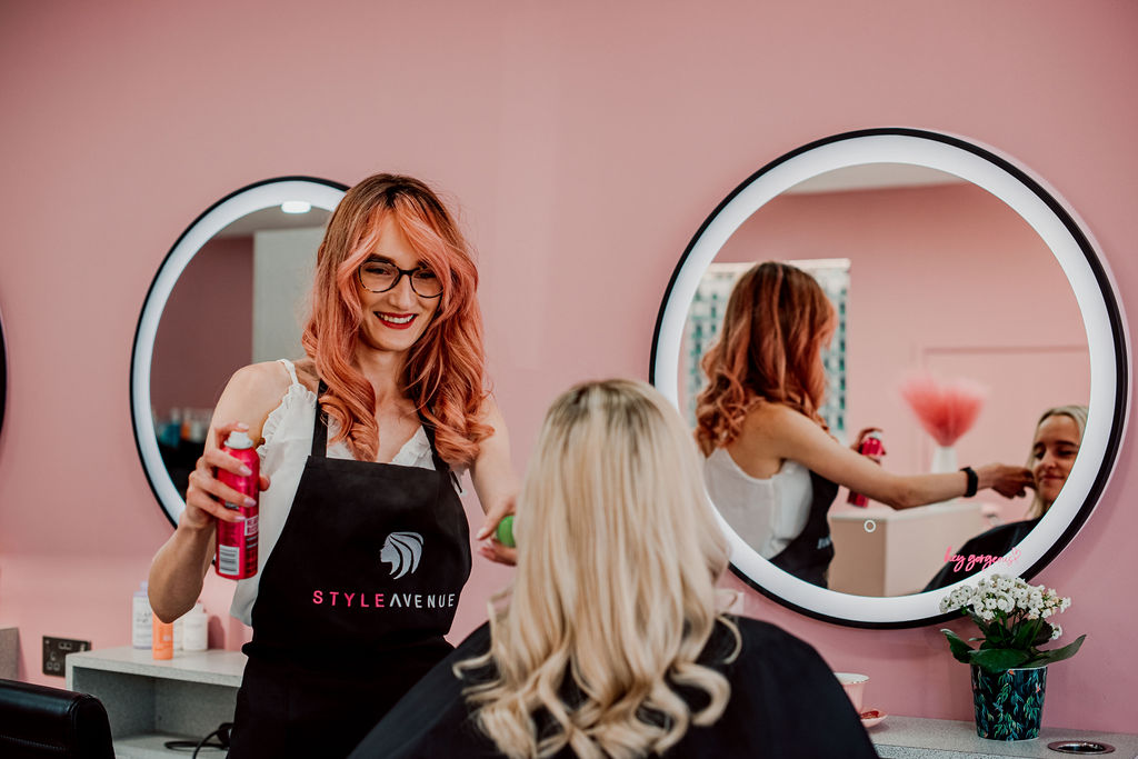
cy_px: 380
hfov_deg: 38.9
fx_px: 1613
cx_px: 563
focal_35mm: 51
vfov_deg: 26.5
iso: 400
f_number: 2.8
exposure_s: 1/320
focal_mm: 50
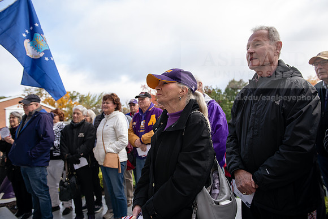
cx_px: 164
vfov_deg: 49.6
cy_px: 110
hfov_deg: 69.4
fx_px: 237
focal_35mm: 26
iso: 160
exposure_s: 1/320
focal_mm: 26
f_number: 3.5
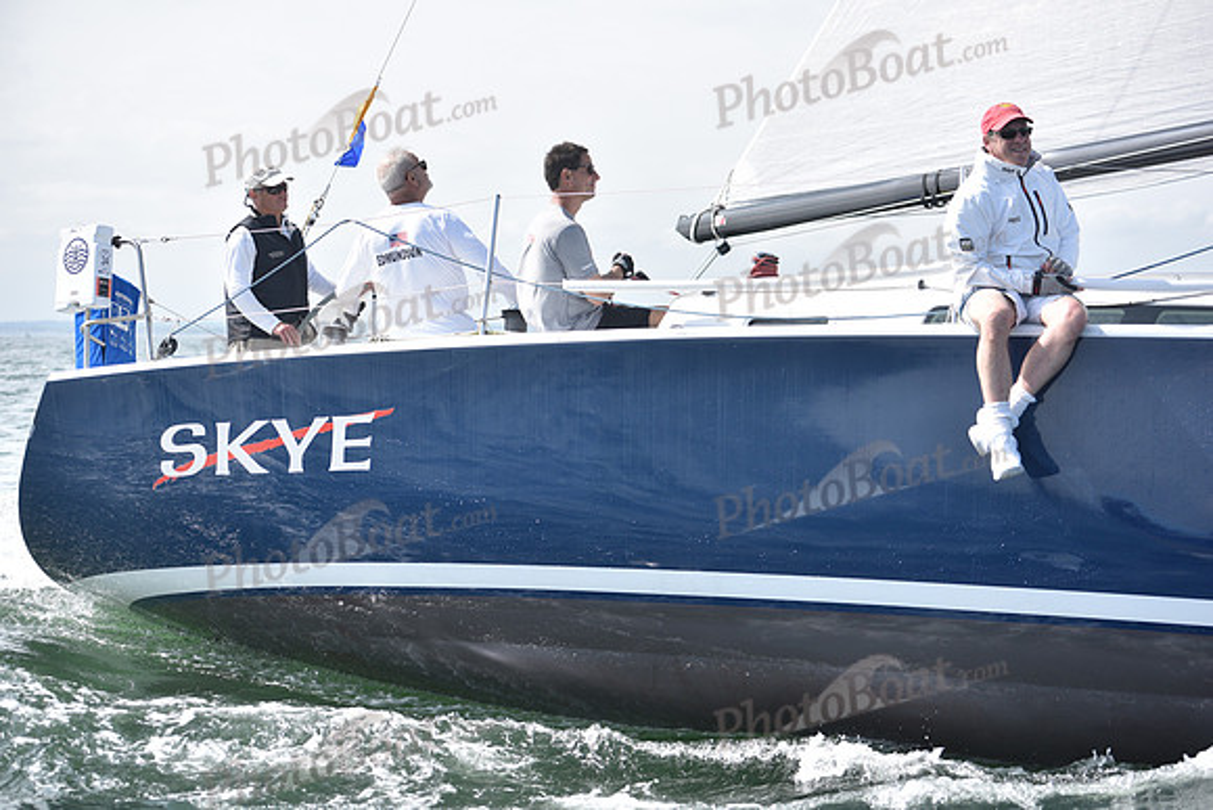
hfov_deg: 28.8
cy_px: 405
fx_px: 2359
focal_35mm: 70
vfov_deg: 19.5
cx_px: 606
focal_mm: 70
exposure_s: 1/1600
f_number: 3.5
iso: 200
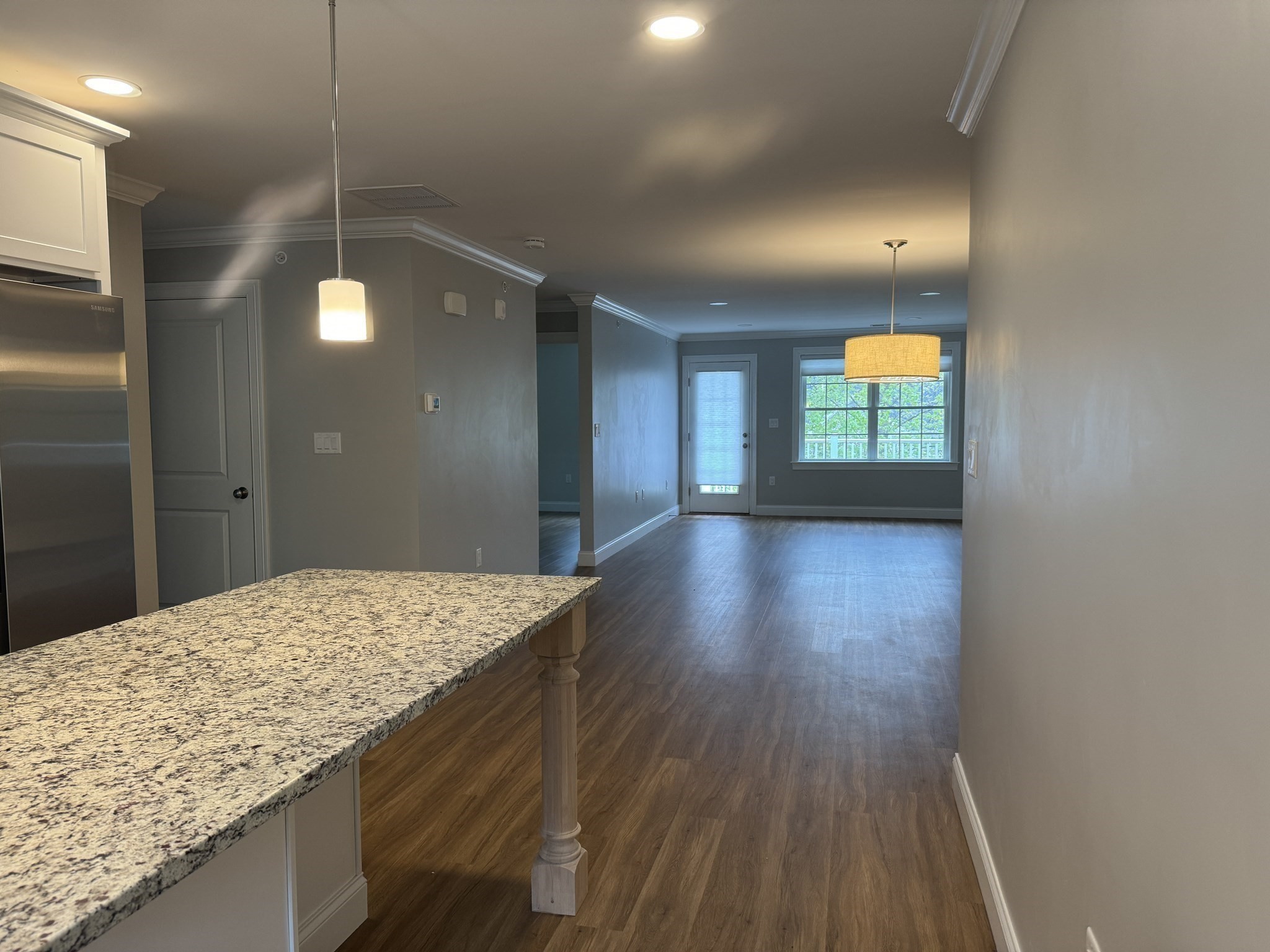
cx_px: 635
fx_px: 881
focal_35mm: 24
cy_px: 476
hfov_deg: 71.6
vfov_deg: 56.8
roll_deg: +0.3
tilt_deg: -3.6
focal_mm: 6.76
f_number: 1.78
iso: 125
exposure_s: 1/120
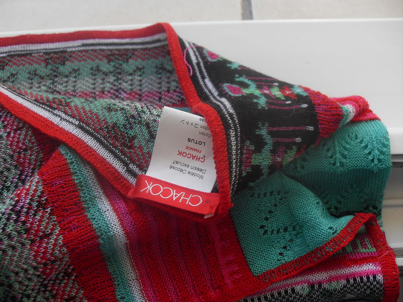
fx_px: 431
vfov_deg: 38.7
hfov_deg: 50.1
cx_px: 202
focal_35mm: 37
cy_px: 151
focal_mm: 6.3
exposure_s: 1/90
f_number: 2.8
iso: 80
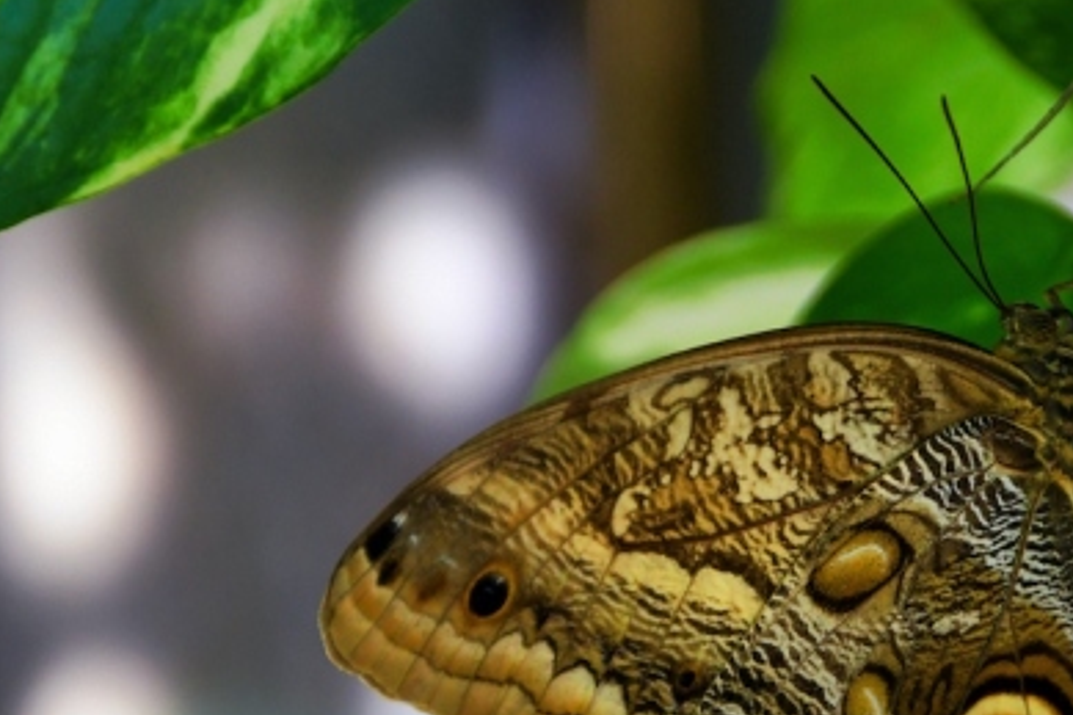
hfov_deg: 7.2
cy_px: 577
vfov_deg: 4.8
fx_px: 8461
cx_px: 850
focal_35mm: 284
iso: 1250
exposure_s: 1/60
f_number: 5.6
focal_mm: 92
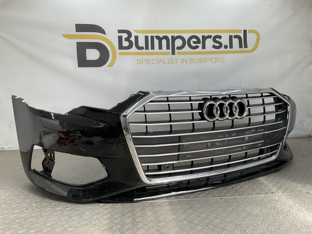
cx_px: 156
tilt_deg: -7.7
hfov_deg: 61.7
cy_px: 117
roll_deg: +0.4
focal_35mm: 29
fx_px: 261
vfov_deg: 48.2
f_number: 1.8
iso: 16
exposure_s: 1/265
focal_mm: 3
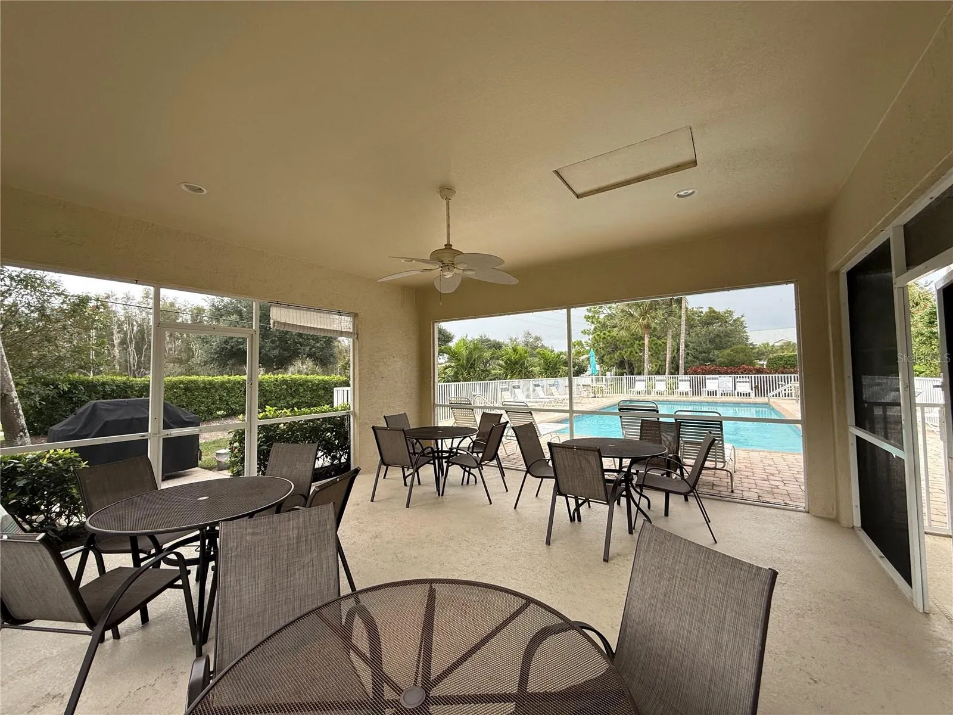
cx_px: 476
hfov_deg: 102.1
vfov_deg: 85.7
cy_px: 358
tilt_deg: +0.5
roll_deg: +0.2
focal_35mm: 14
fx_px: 385
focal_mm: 2.22
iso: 50
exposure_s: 1/347
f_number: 2.2
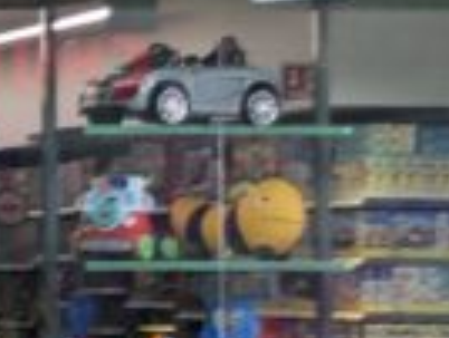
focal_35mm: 188
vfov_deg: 7.9
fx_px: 2443
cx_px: -871
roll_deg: +0.6
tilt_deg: +2.1
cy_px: 233
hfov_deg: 8.8
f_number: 1.8
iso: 32
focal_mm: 3.99
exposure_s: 1/30
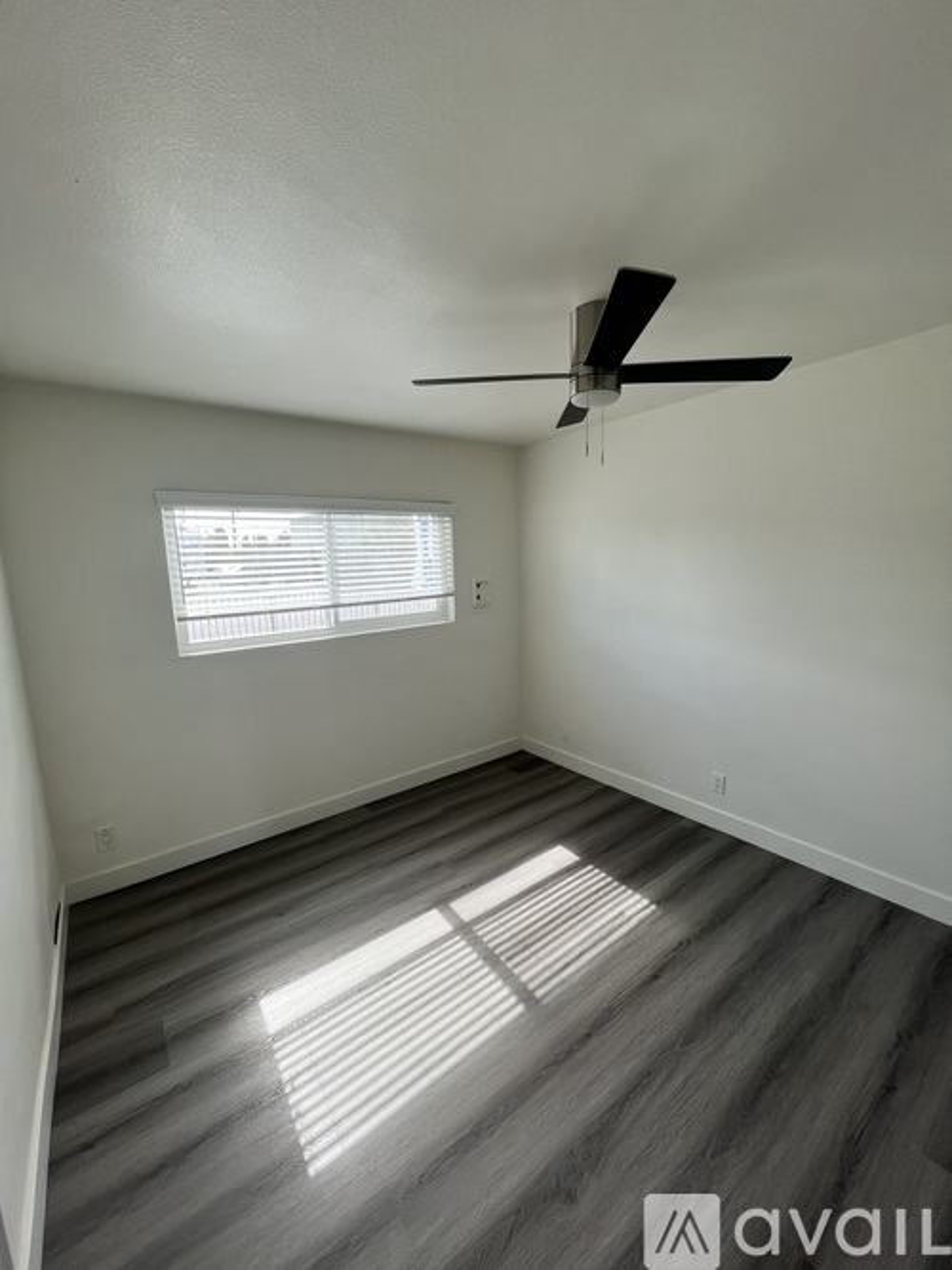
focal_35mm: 13
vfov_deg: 106.2
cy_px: 635
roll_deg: +1.3
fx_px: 477
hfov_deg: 89.9
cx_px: 476
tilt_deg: -8.5
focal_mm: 1.57
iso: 32
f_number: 1.8
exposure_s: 1/120
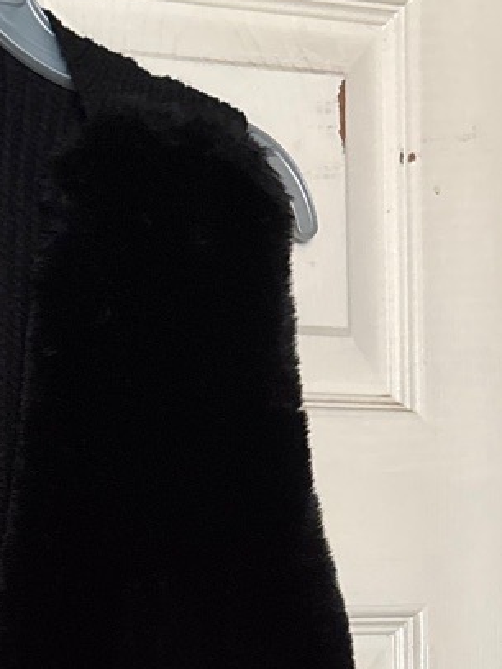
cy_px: 1002
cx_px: -51
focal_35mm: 102
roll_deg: +1.6
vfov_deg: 17.4
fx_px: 1972
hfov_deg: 14.2
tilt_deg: -5.3
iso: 320
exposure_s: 1/60
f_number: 1.6
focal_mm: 5.96
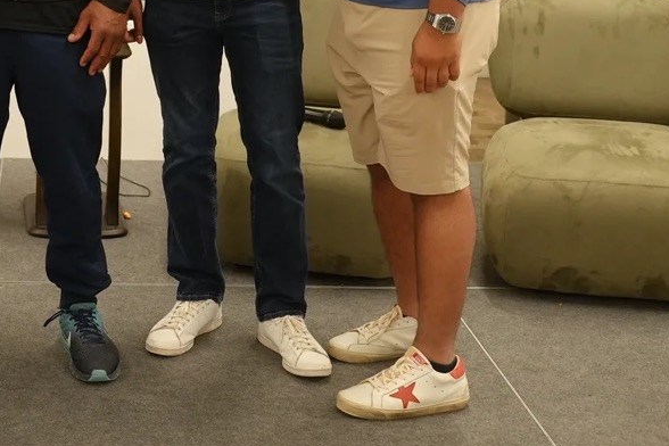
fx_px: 1505
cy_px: -81
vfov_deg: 16.2
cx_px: 13
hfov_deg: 24.0
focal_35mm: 81
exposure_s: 1/160
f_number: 4
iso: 2000
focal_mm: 34
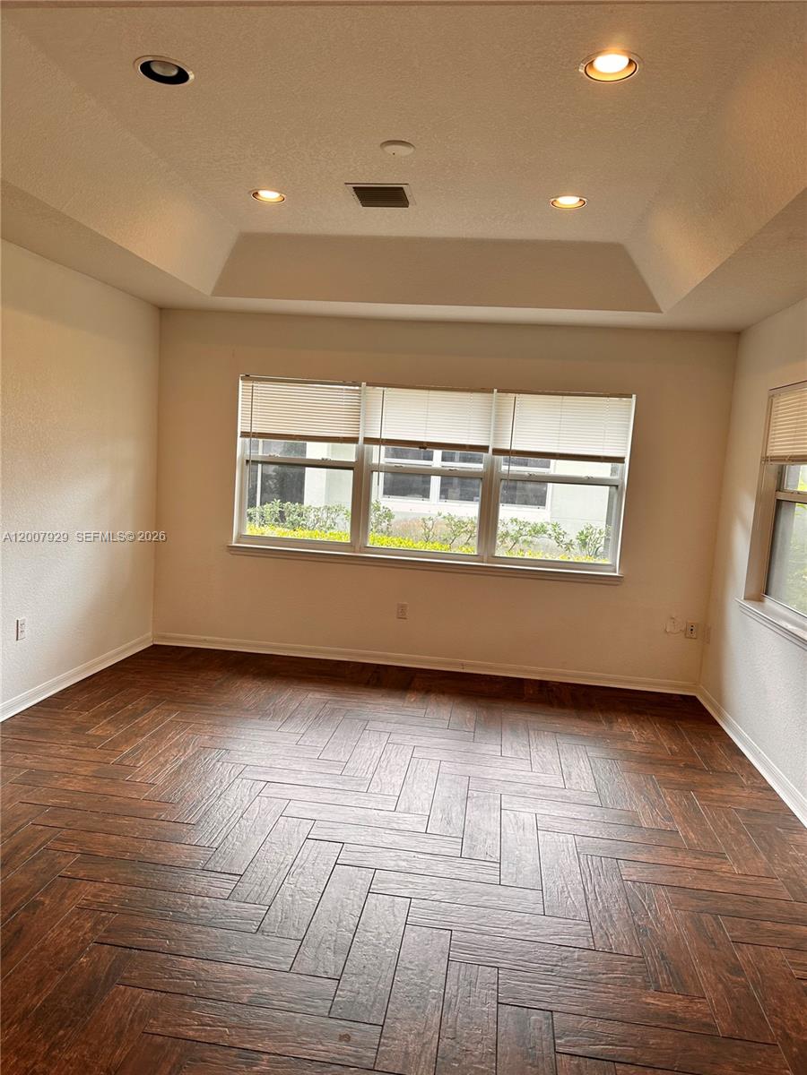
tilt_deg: -3.8
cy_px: 538
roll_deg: -5.0
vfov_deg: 71.6
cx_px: 404
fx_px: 746
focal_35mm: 24
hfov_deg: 56.8
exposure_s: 1/120
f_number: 1.78
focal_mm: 6.86
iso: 80
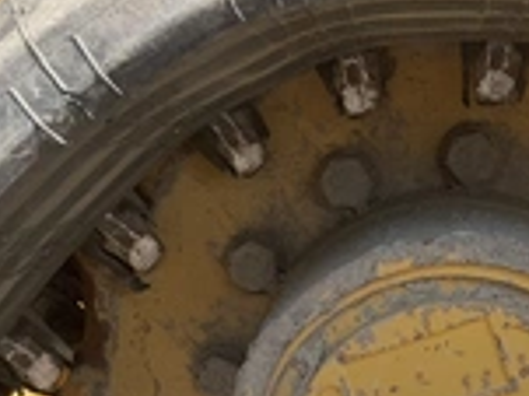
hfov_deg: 24.5
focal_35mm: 77
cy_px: 428
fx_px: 1176
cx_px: 490
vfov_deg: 18.4
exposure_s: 1/842
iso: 25
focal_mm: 3
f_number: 1.8
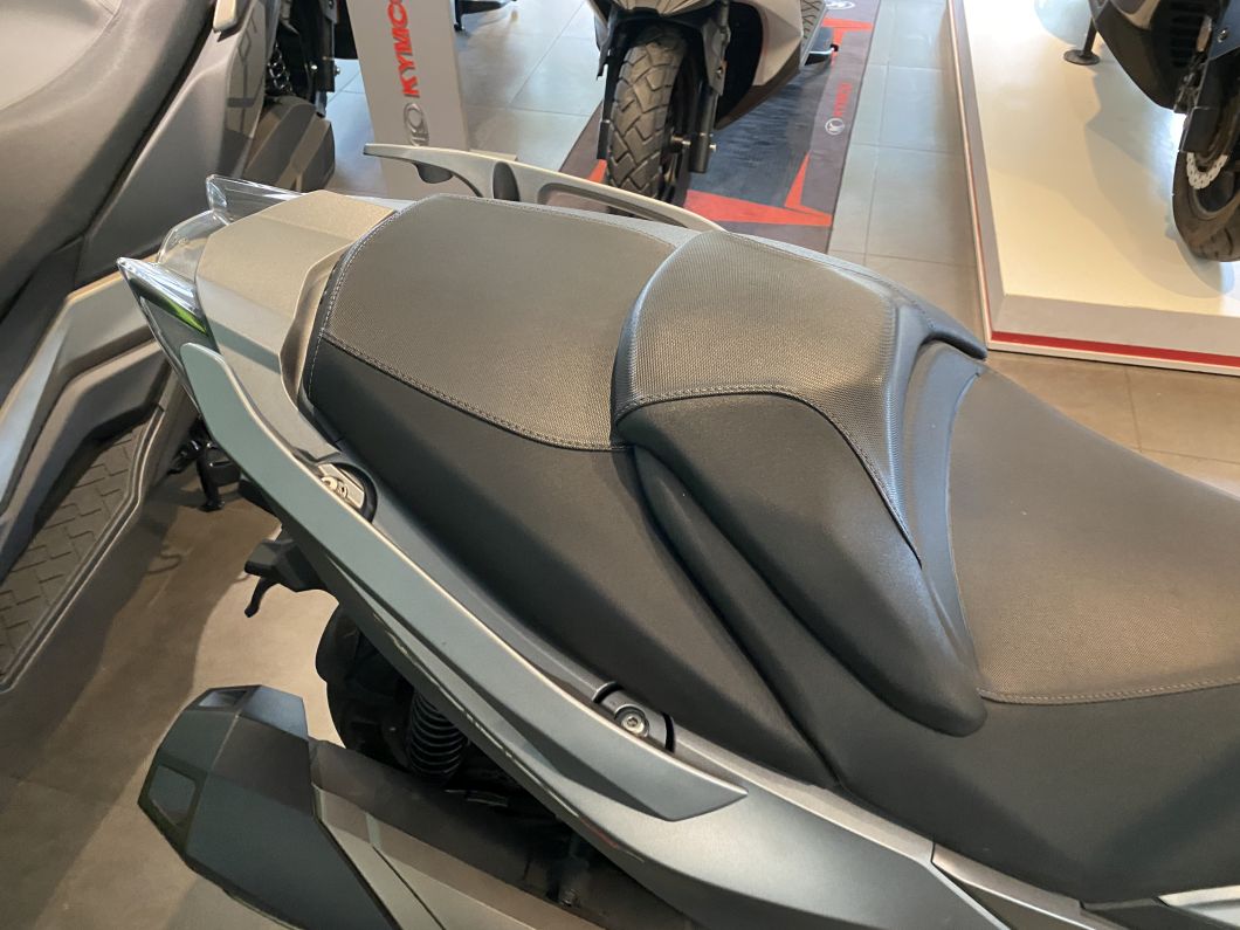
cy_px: 465
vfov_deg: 53.1
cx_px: 620
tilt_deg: -49.2
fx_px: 931
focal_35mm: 26
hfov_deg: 67.3
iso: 500
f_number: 1.8
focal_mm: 4.25
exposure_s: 1/33
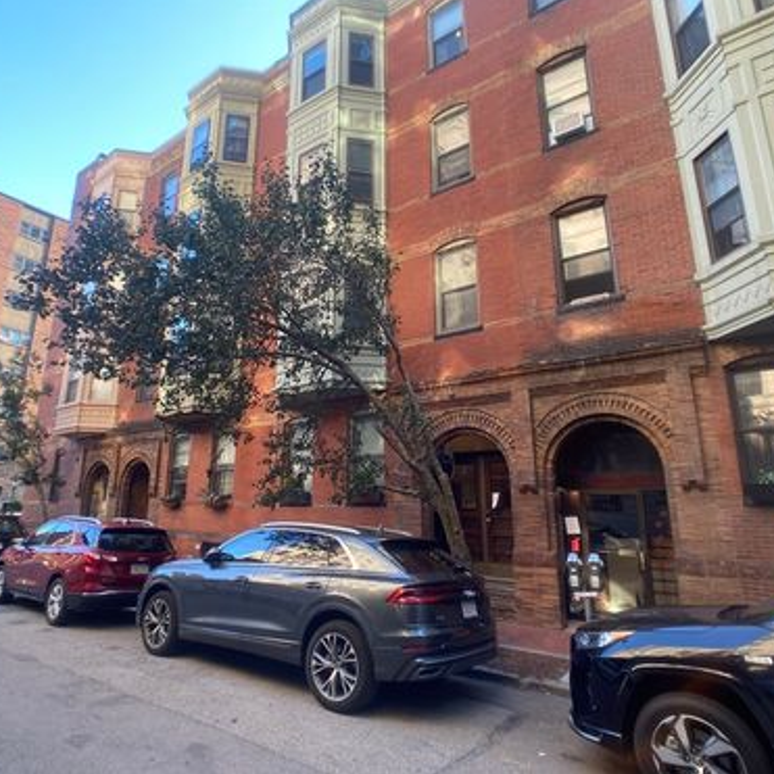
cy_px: 385
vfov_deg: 52.5
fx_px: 784
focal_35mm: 31
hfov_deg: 52.5
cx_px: 357
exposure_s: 1/122
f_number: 1.8
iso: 50
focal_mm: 4.25
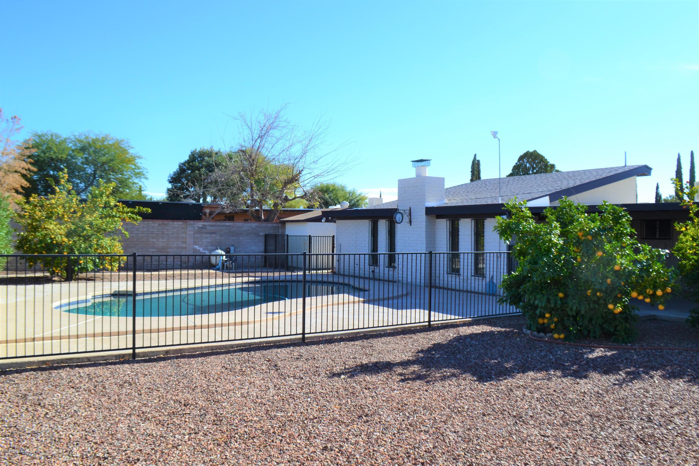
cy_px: 233
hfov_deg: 67.4
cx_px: 350
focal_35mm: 27
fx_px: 524
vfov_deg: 47.9
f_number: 11
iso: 400
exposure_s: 1/320
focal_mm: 18
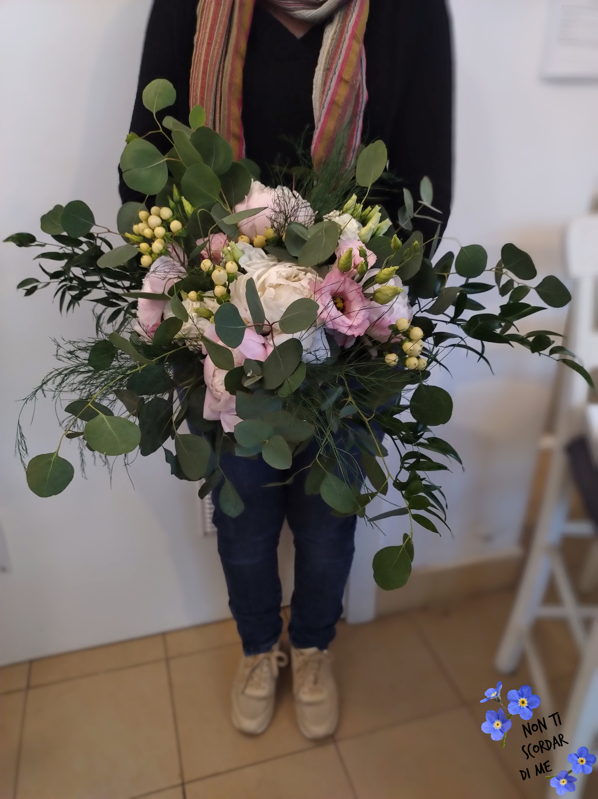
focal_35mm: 25
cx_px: 299
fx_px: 577
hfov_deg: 54.8
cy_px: 400
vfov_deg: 69.4
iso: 994
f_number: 1.7
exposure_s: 1/50
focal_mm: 4.71
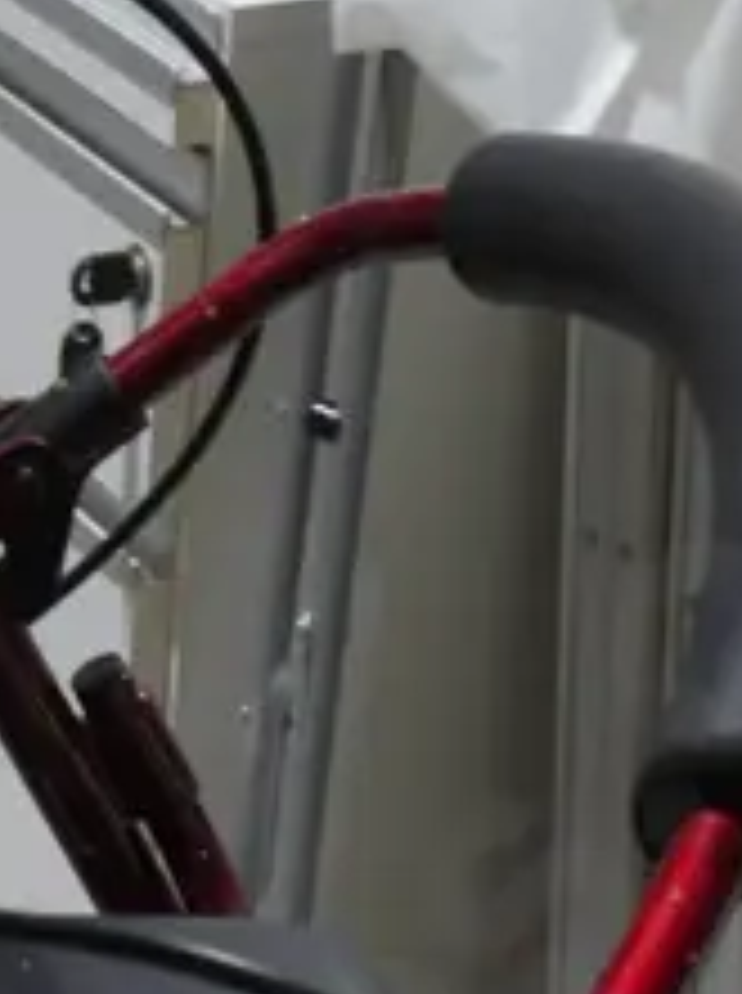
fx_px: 3726
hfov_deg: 11.2
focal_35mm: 130
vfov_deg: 13.6
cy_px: 1795
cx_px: -148
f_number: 3.5
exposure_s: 1/60
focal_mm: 14
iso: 200
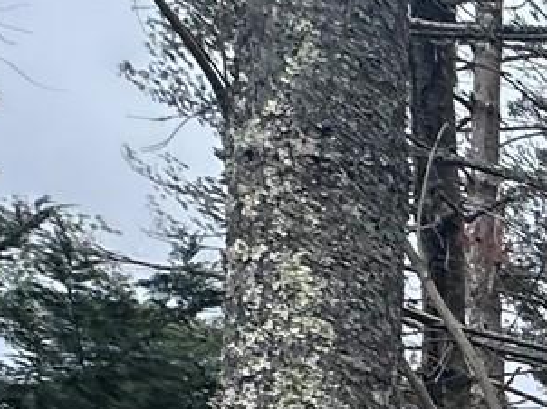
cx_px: 1424
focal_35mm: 95
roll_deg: -2.9
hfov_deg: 13.2
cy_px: 856
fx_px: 1500
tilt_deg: +1.1
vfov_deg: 13.1
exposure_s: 1/329
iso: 40
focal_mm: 2.22
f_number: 2.2
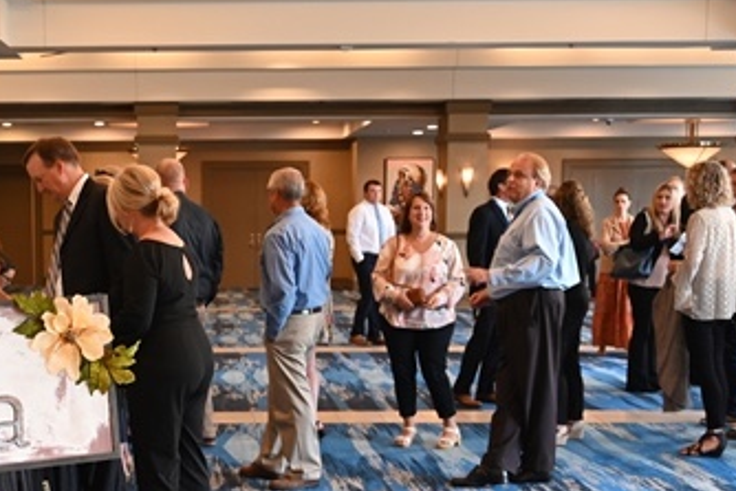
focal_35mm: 67
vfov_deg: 20.0
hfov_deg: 29.5
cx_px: 161
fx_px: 1370
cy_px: 413
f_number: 5
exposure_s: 1/60
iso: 1800
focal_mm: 35
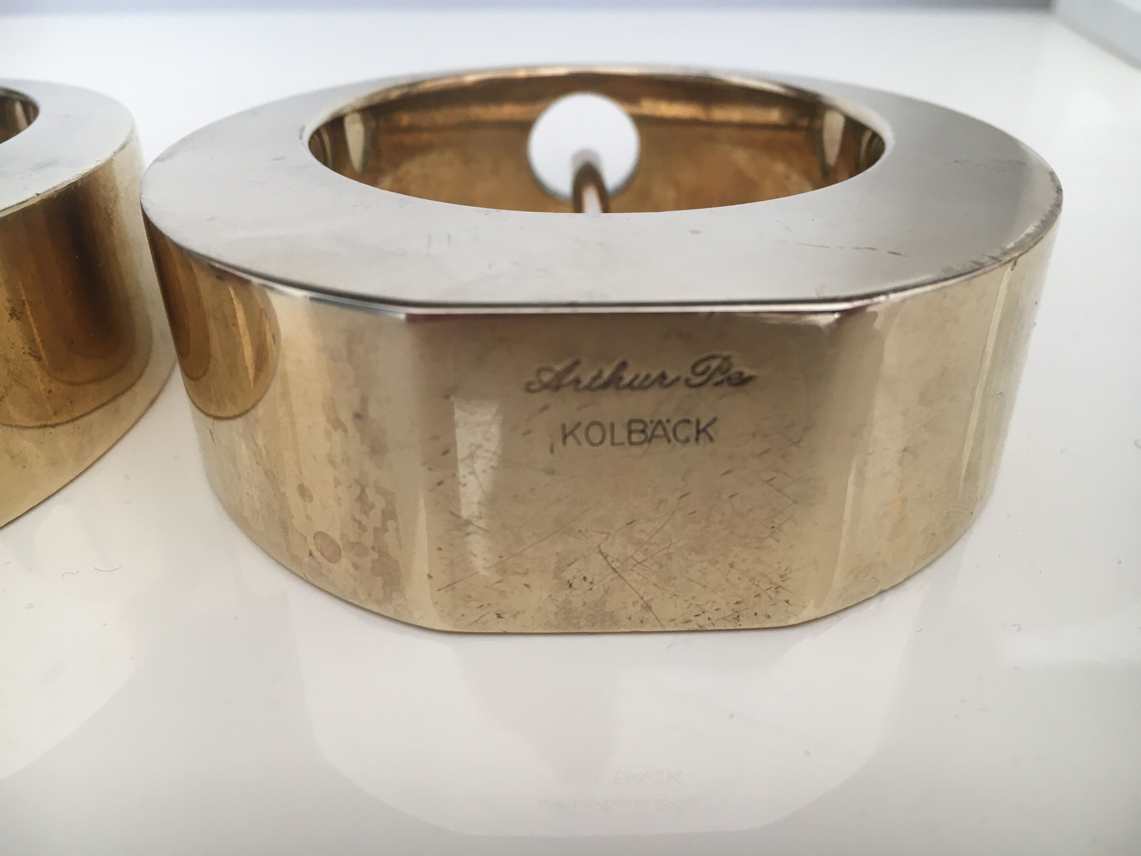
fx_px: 956
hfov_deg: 61.7
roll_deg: -1.0
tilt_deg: -35.8
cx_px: 570
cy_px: 428
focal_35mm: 29
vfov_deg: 48.2
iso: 32
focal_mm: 4.15
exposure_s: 1/30
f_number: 2.2
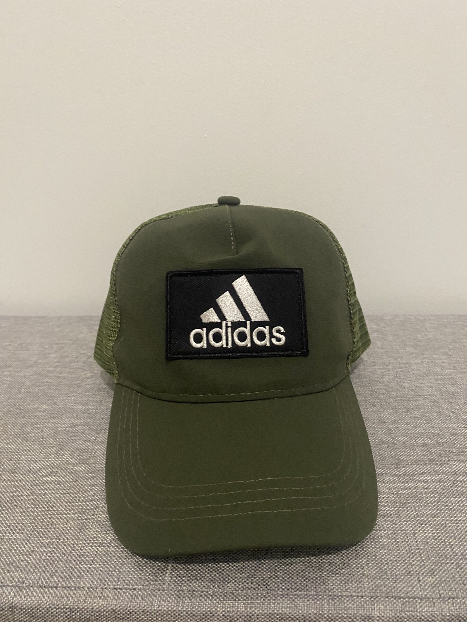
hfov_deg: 53.1
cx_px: 234
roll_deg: +2.1
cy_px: 311
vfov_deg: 67.3
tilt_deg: -21.3
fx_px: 468
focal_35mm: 26
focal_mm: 4.25
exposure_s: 1/34
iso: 640
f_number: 1.8
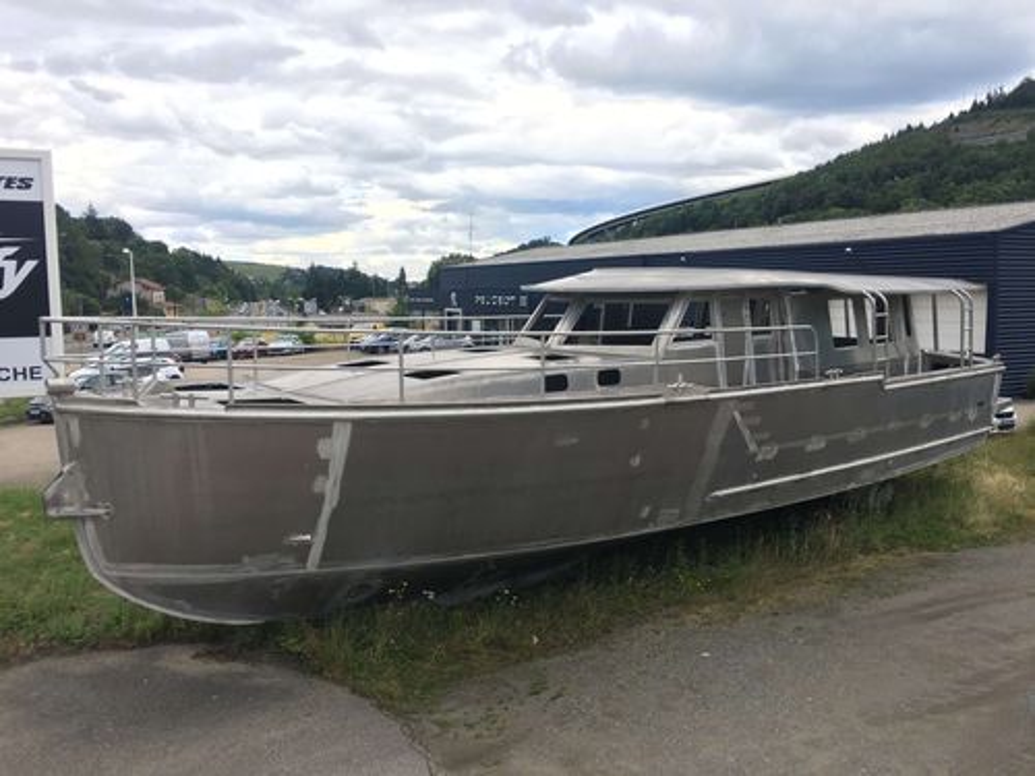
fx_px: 867
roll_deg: +0.1
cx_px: 518
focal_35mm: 29
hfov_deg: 61.7
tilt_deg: -5.5
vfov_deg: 48.2
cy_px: 388
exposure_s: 1/277
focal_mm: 4.15
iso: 25
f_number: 2.2
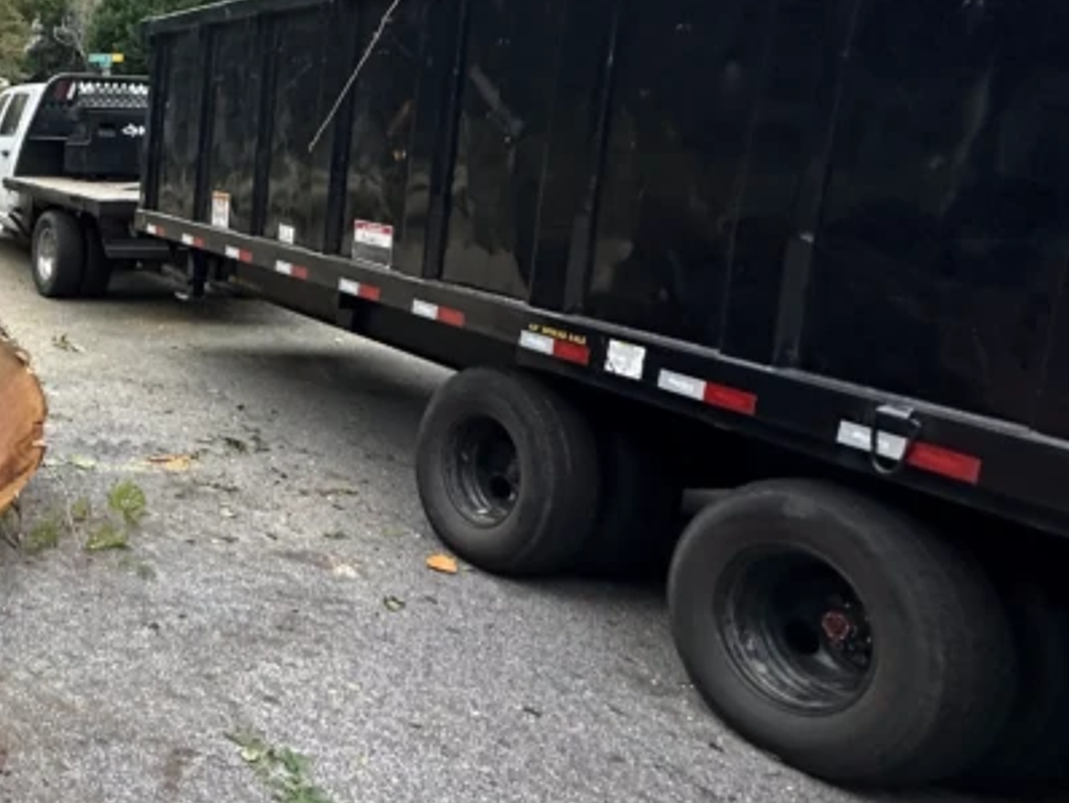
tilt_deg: -8.4
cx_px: -242
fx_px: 1112
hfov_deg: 37.4
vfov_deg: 39.6
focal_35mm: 36
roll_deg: -0.6
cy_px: 346
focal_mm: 2.22
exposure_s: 1/99
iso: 125
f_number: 2.2
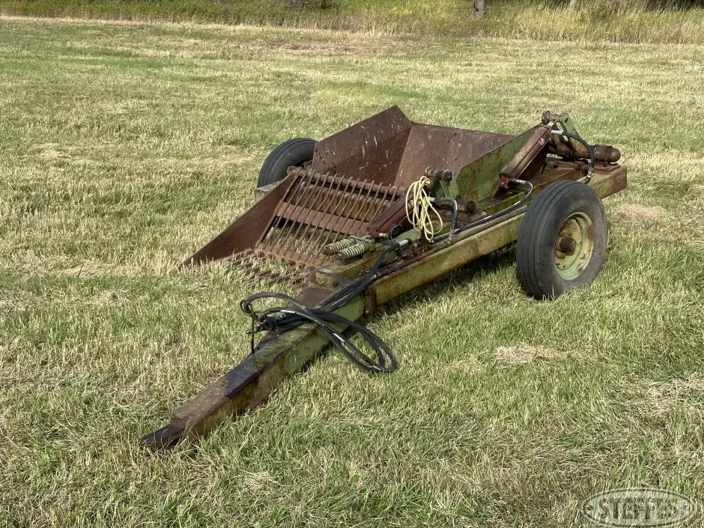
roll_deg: -0.1
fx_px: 997
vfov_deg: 29.7
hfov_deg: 38.9
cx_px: 353
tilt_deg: -16.6
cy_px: 269
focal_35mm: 49
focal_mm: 6.86
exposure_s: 1/1992
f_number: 1.78
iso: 64
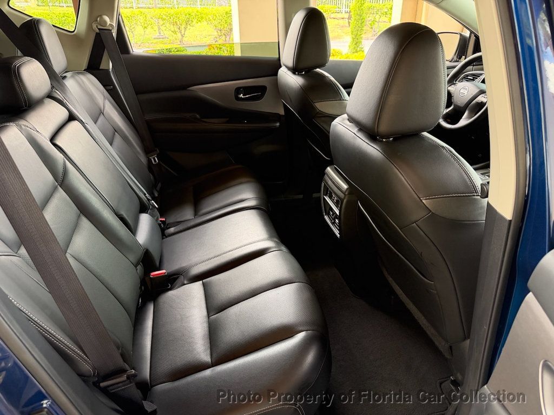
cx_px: 277
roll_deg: +1.1
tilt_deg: -29.4
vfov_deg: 56.8
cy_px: 208
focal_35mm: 24
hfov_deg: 71.6
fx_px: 384
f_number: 1.78
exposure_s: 1/68
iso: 200
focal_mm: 6.76
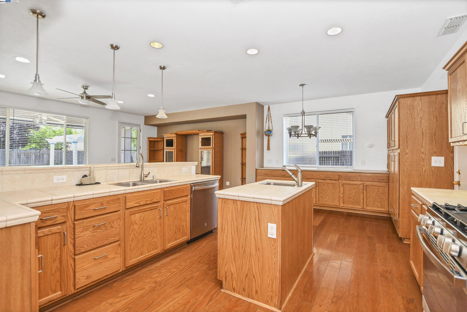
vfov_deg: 77.3
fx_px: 195
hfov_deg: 100.4
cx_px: 234
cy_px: 156
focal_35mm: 15
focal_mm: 10
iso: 640
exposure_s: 1/60
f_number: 3.5
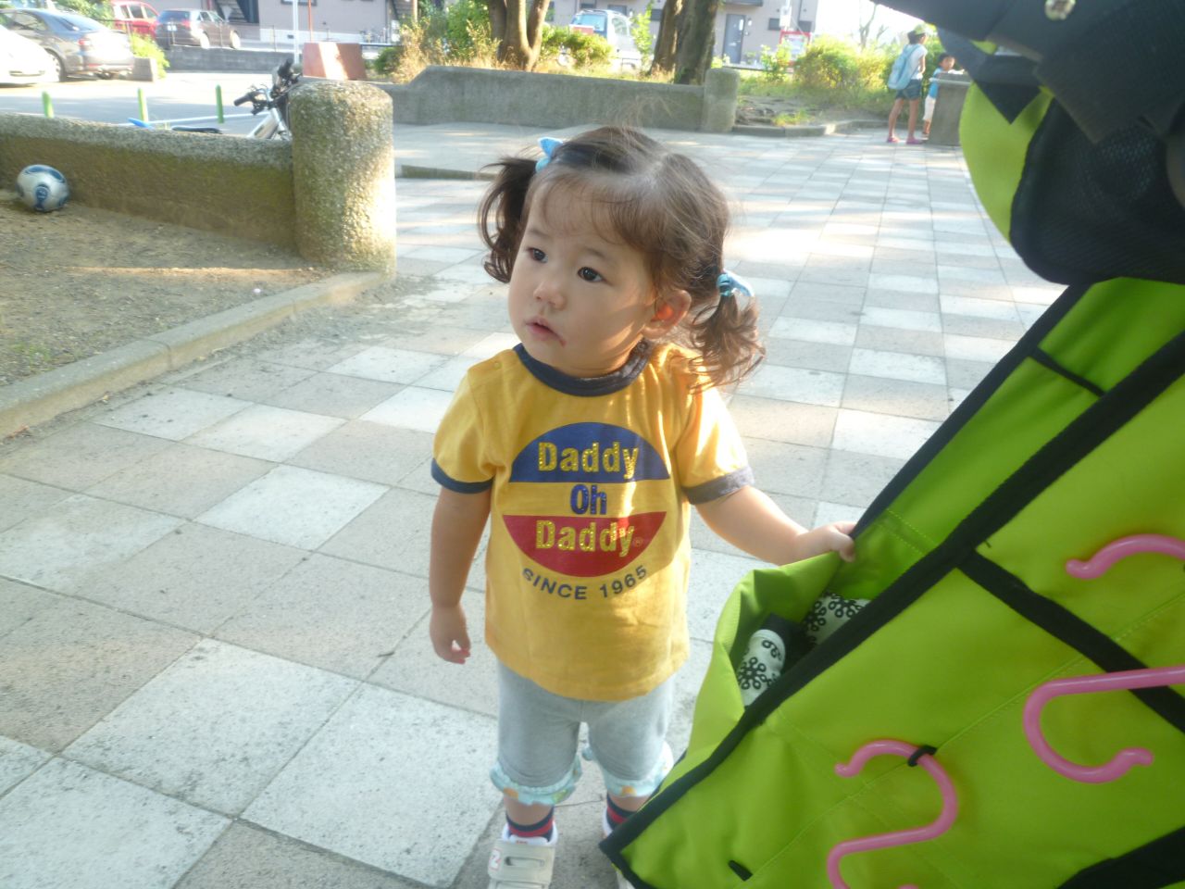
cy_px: 444
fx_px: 856
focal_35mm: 25
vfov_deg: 54.9
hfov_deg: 69.4
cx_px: 592
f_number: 2.8
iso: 80
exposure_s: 1/40
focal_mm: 4.5
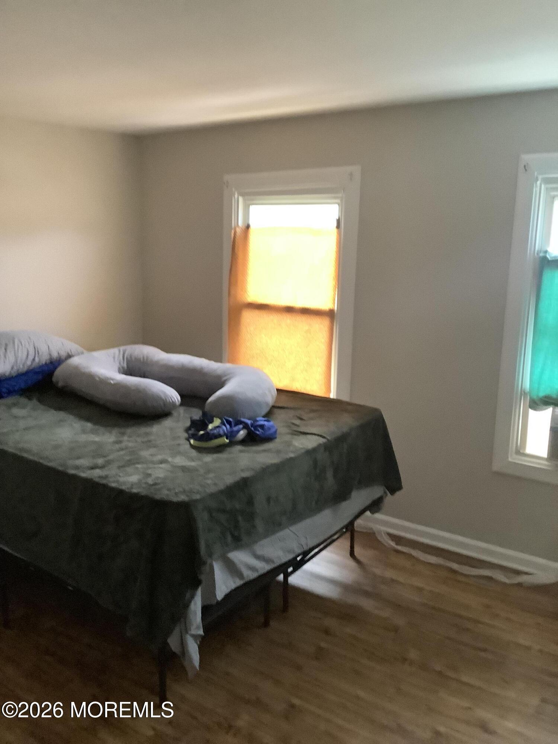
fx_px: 666
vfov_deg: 58.4
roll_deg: -1.6
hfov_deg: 45.4
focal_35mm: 31
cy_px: 372
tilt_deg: -8.7
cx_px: 279
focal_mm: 3.3
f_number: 2.4
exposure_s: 1/30
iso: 640
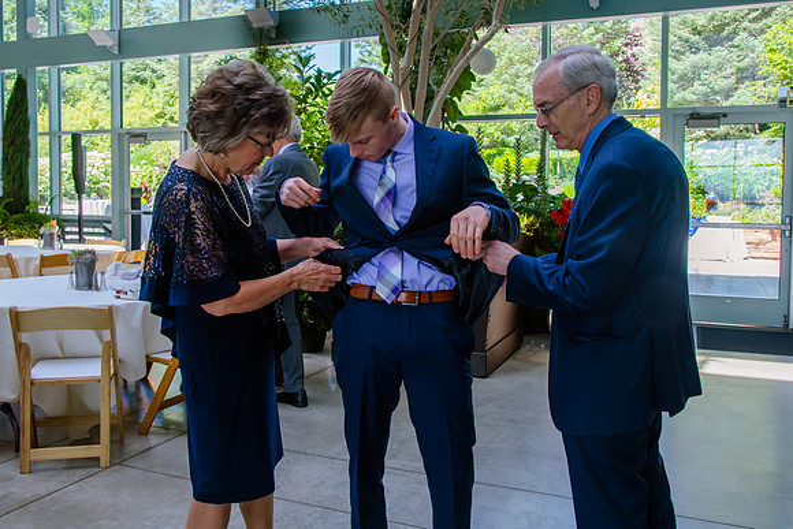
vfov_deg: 40.7
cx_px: 385
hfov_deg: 58.3
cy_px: 224
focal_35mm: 32
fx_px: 711
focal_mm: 28
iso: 800
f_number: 9
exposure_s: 1/125
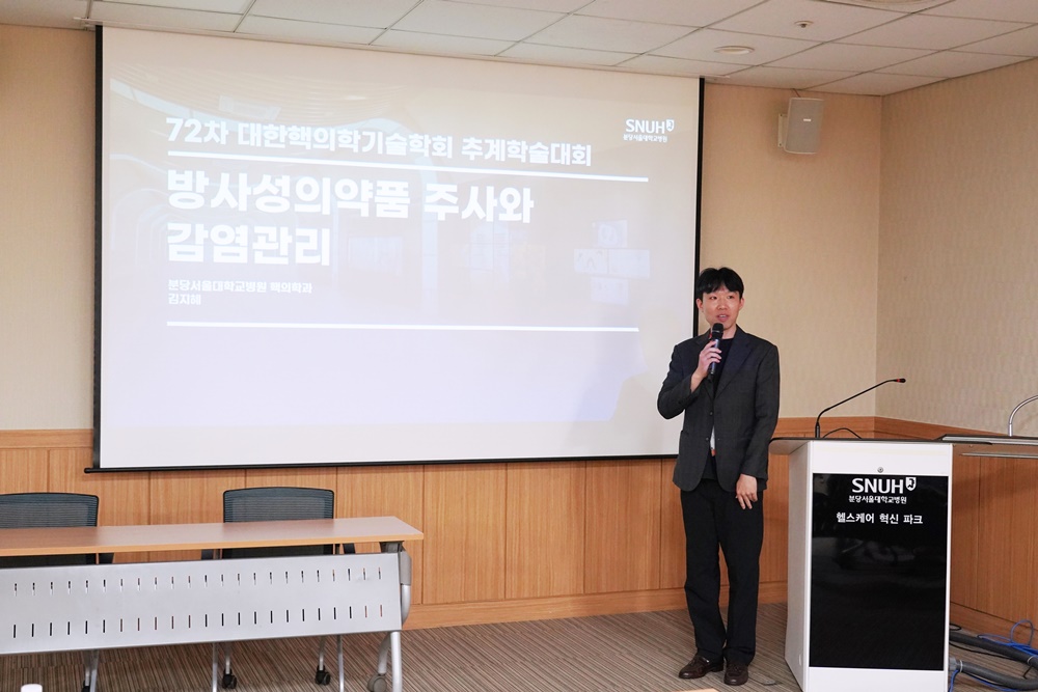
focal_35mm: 42
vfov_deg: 31.9
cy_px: 346
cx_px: 519
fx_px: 1211
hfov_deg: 46.4
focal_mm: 42
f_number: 4
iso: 5000
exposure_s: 1/160
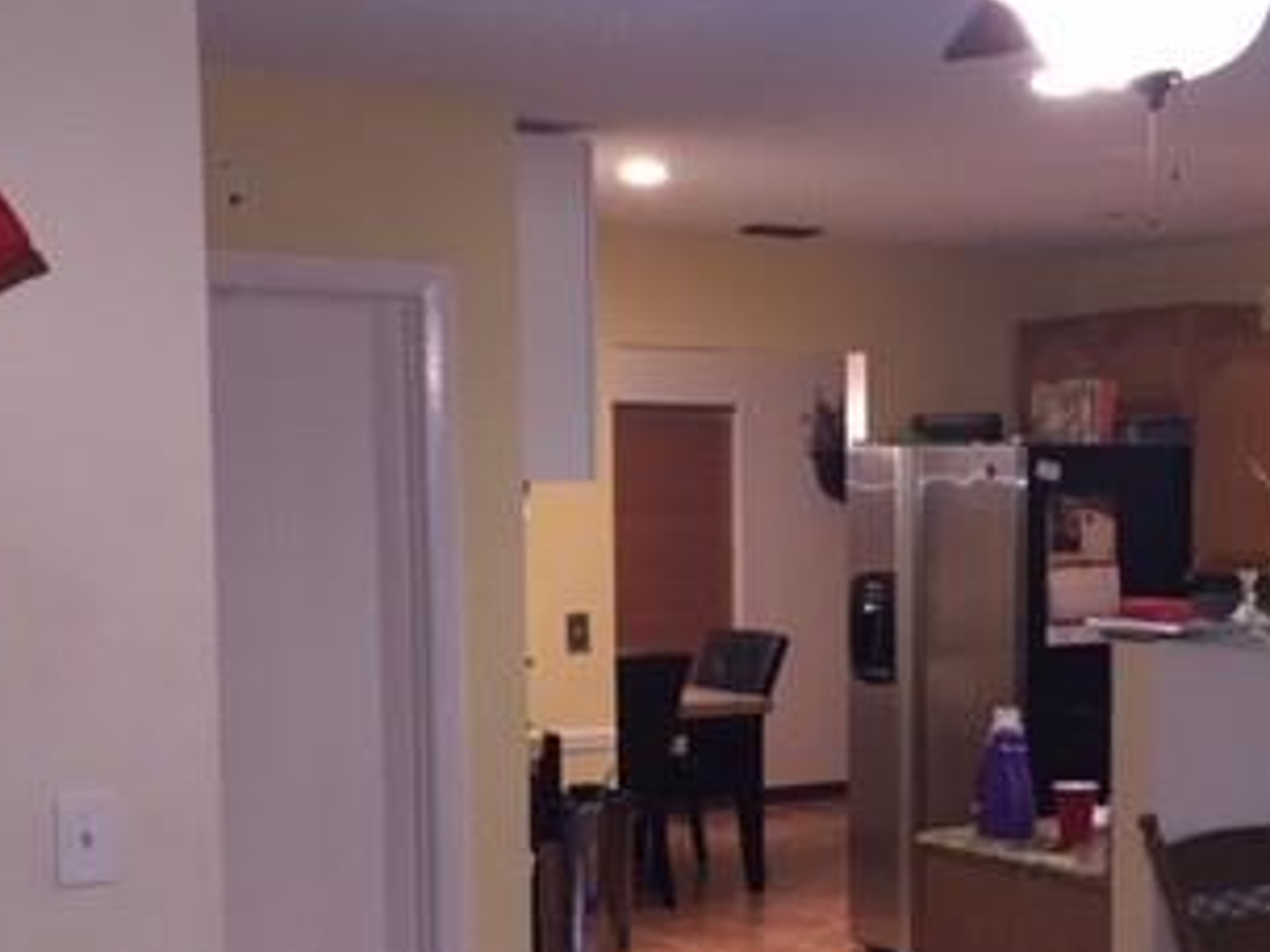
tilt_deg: -3.5
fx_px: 2238
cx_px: 965
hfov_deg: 31.1
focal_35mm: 61
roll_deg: -0.4
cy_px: 681
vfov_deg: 23.8
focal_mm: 4.15
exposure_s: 1/16
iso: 160
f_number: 2.2
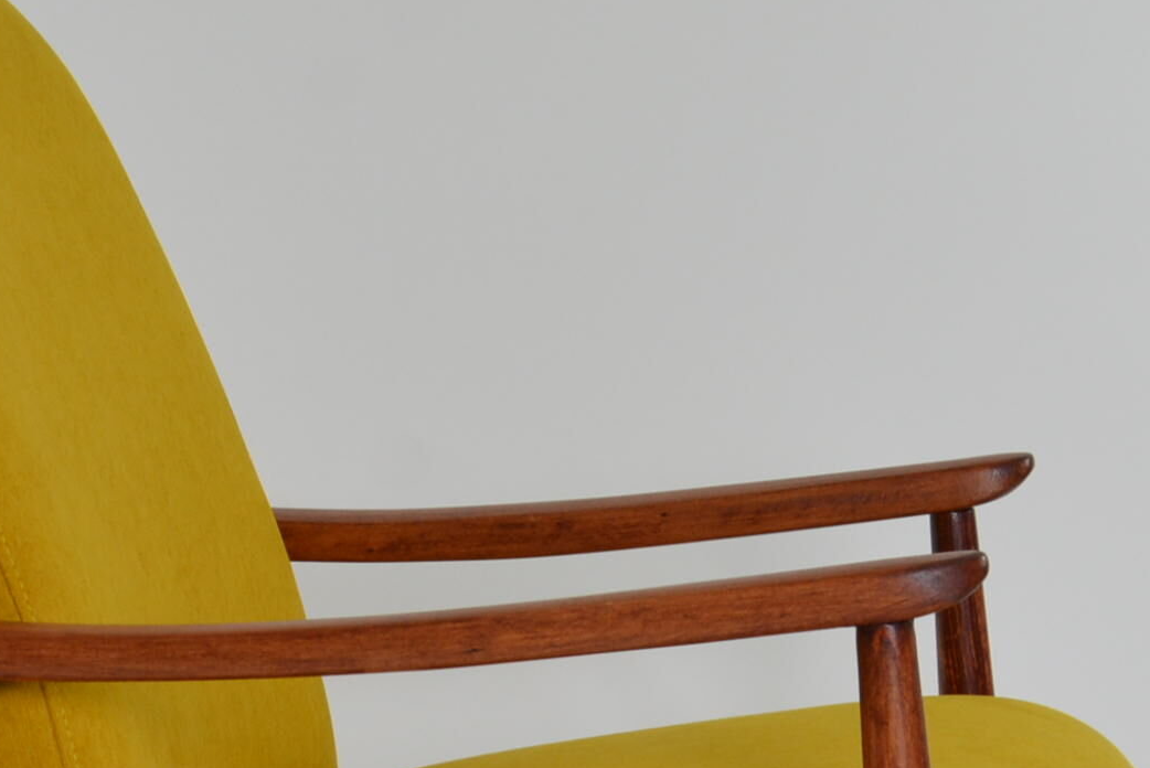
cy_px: 817
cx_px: 401
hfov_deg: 18.2
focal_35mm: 112
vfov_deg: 12.1
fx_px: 3580
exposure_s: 1/60
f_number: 7.1
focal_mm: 26
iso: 400
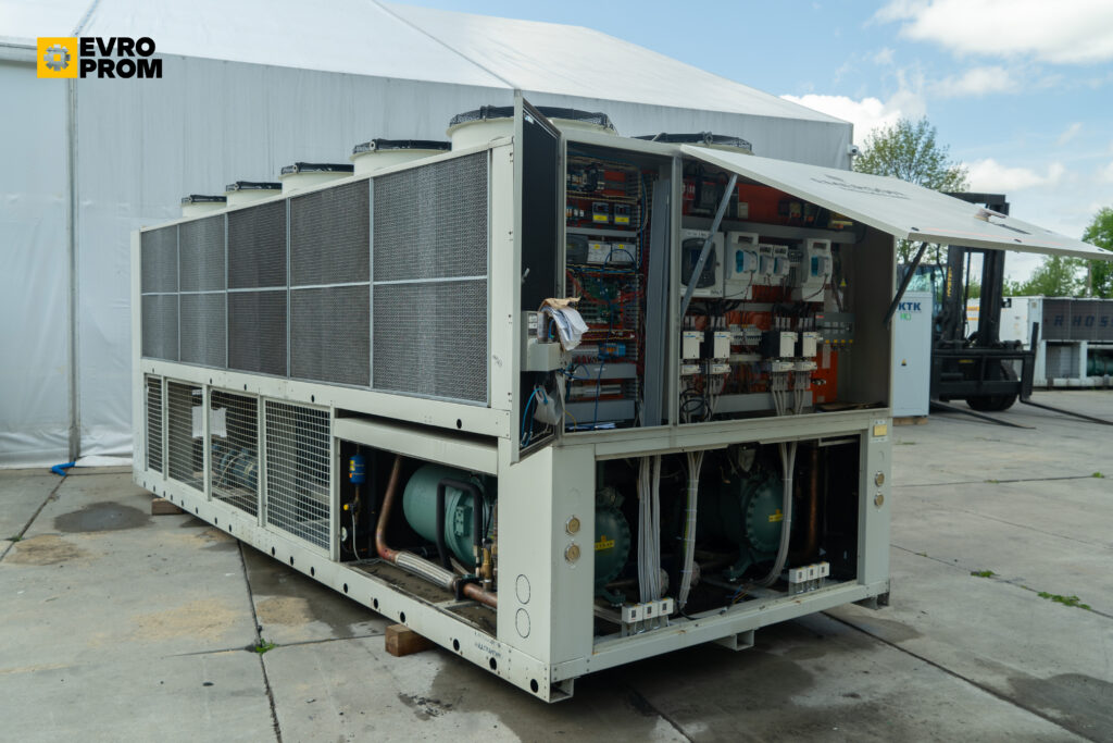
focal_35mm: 31
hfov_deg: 60.3
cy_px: 372
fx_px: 958
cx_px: 556
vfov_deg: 42.3
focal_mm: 31
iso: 100
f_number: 6.3
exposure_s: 1/60
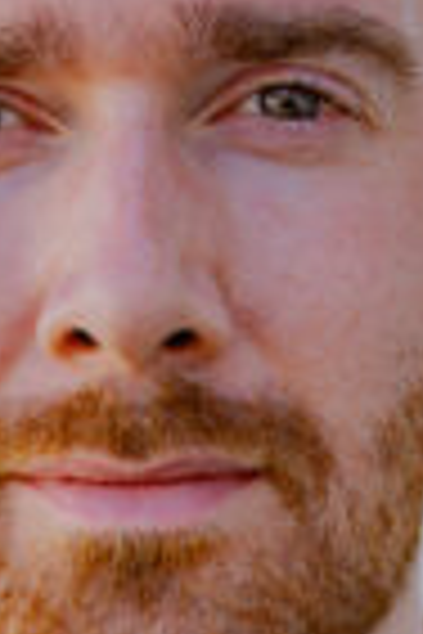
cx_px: 169
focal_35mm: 291
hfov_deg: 4.7
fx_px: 5128
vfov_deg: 6.8
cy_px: 1389
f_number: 3.2
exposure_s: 1/160
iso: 100
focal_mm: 40
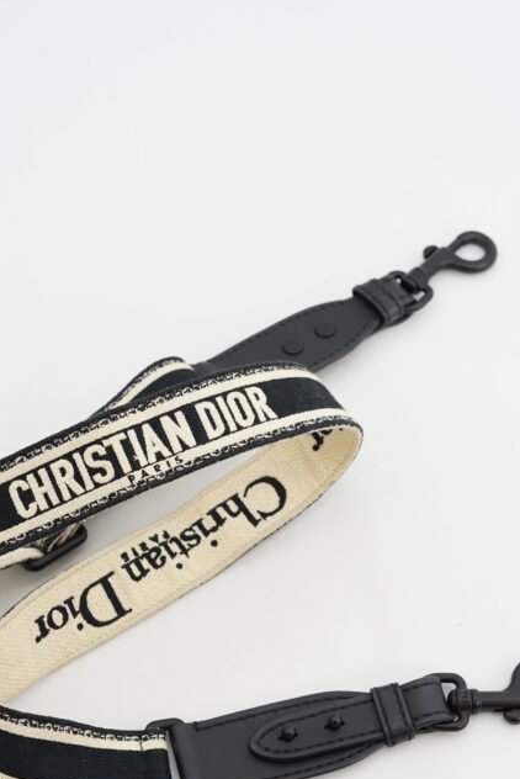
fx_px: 1753
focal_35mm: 81
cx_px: 222
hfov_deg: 16.9
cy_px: 441
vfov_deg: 25.0
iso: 640
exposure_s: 1/13
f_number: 6.3
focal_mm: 50
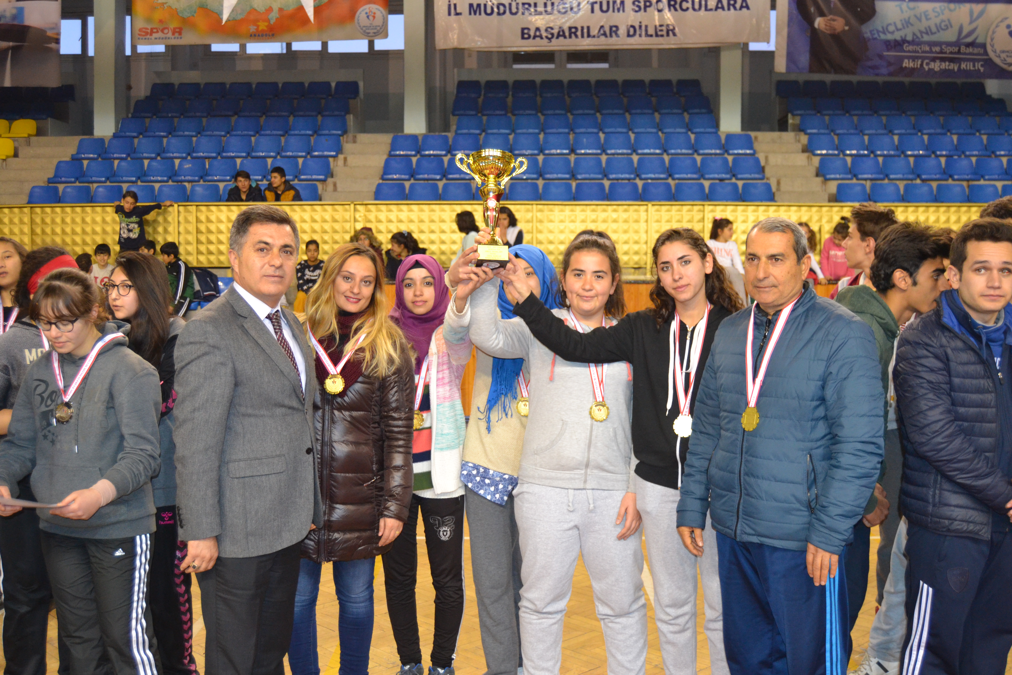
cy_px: 338
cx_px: 506
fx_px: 1096
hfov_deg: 49.6
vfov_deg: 34.2
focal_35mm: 39
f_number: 4
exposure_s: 1/60
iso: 1250
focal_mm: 26
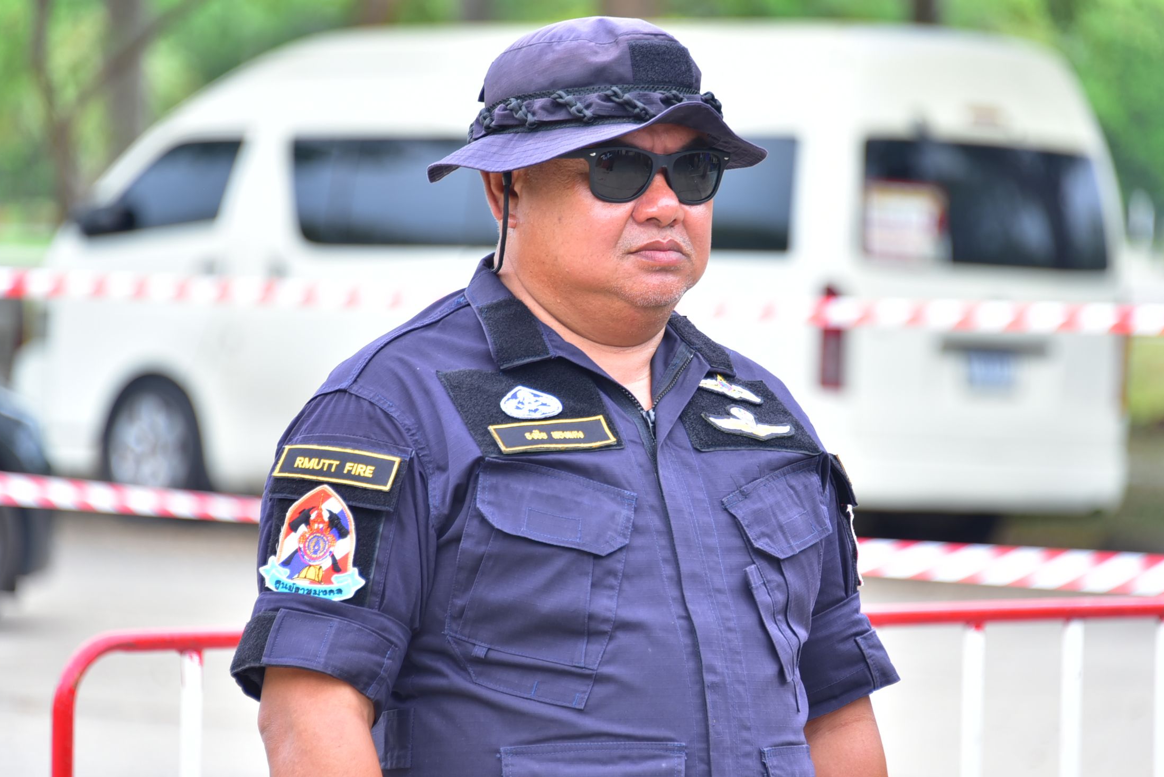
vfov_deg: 5.3
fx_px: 8442
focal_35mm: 261
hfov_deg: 7.9
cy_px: 382
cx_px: 610
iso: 400
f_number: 5.6
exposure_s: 1/200
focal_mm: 230
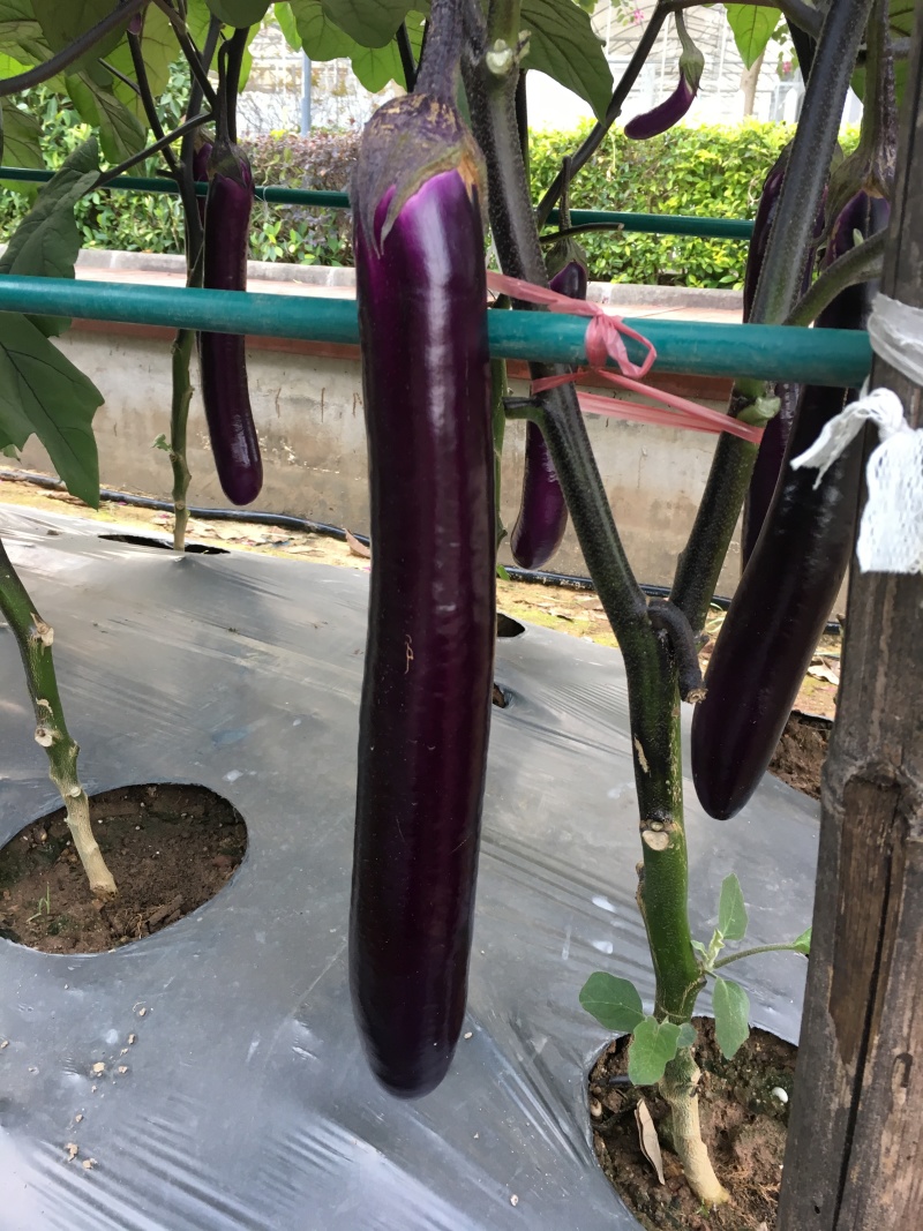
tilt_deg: -21.2
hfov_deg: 48.2
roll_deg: -2.9
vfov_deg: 61.7
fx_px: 1031
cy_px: 616
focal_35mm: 29
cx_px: 462
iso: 40
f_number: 2.2
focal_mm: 4.15
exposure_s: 1/33
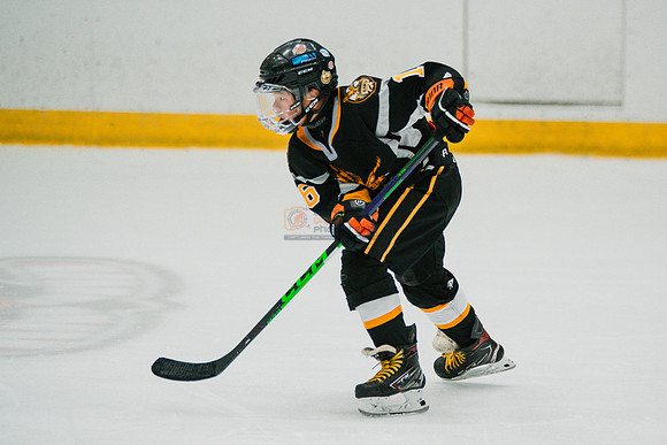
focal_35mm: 307
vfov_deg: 4.5
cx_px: 403
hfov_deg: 6.7
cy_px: 205
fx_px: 5682
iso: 3200
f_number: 3.2
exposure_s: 1/2000
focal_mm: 247
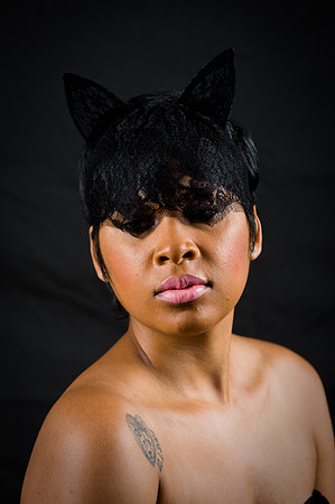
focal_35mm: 200
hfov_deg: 6.9
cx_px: 168
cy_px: 252
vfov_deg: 10.3
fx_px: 2798
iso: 200
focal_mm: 200
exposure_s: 1/125
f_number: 5.6
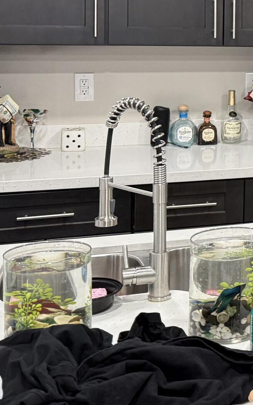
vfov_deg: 25.8
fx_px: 860
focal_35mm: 78
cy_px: 62
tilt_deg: -3.7
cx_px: 485
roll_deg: -1.6
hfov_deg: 14.3
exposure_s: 1/60
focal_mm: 6.76
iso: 200
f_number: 1.78
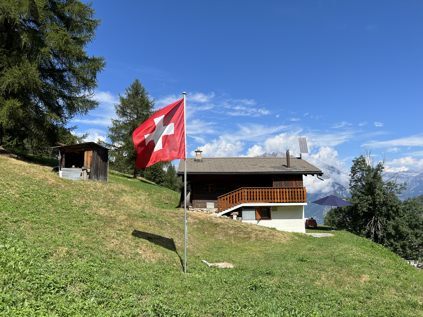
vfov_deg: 53.1
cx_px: 212
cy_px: 158
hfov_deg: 67.3
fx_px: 318
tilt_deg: +7.8
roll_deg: +0.8
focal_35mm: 26
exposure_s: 1/4444
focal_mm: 5.7
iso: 50
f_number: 1.5
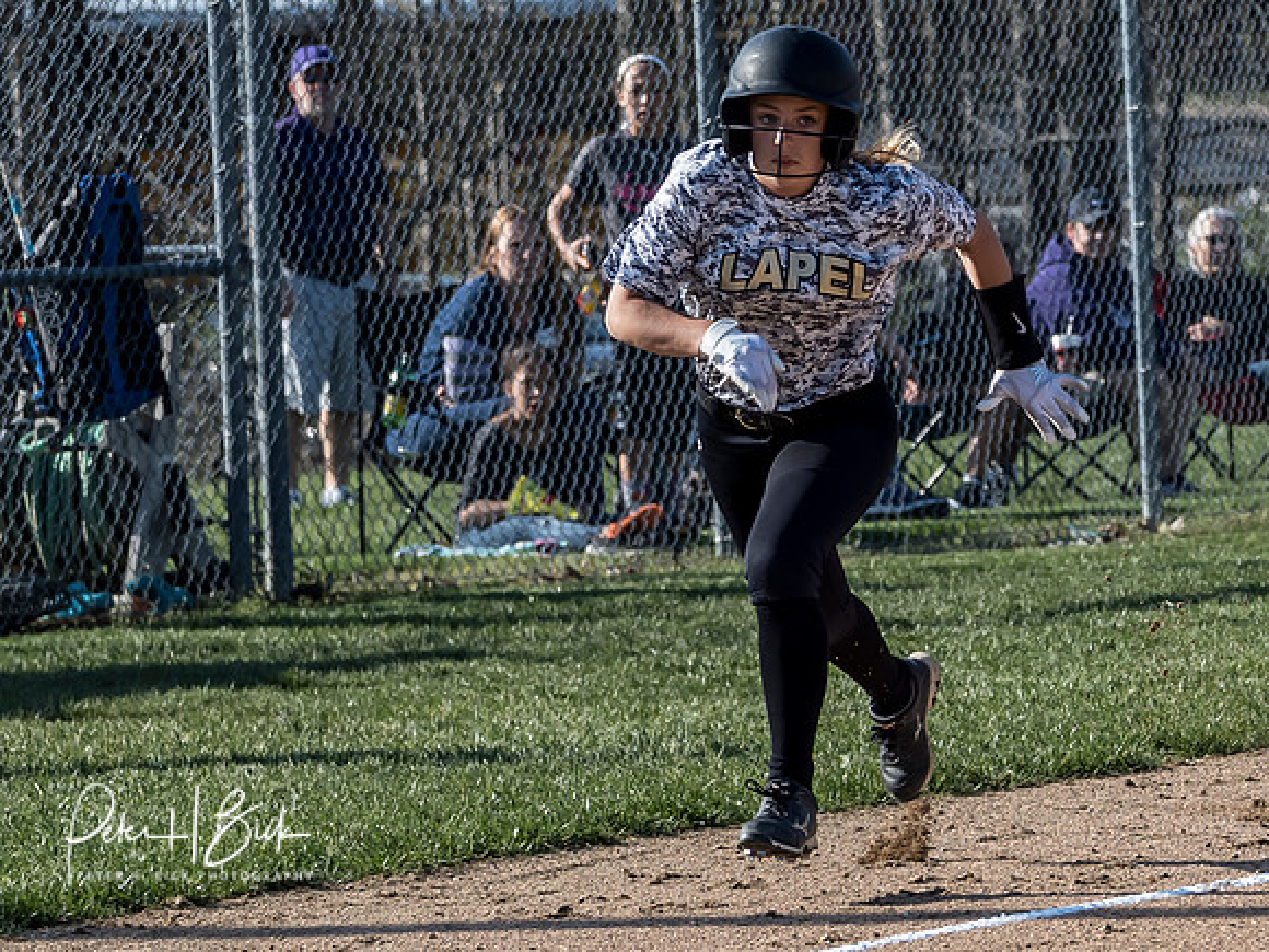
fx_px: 14515
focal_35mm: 396
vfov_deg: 3.8
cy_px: 458
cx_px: 866
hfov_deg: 5.0
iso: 400
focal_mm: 116
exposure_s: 1/1250
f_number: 5
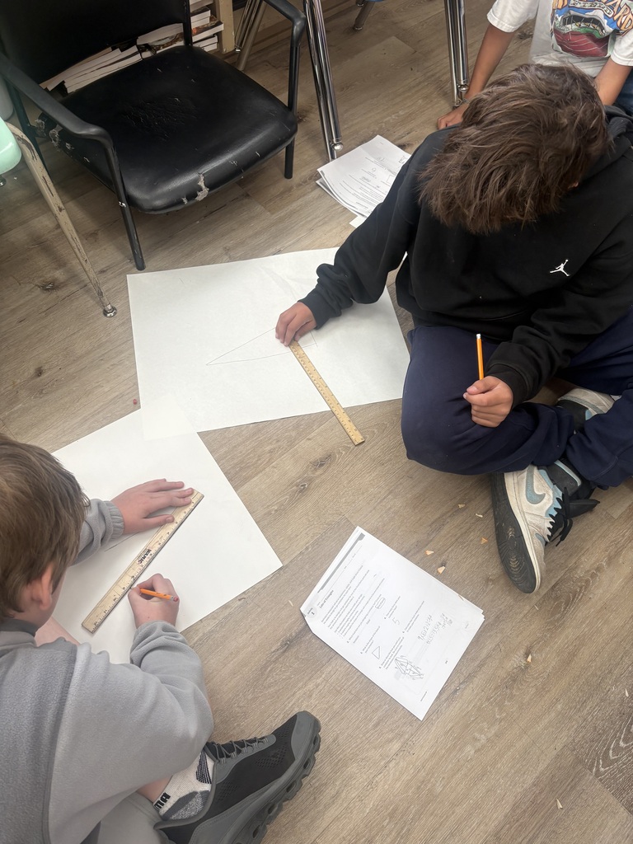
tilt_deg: -61.1
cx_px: 316
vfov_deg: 67.3
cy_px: 422
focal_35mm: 26
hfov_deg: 53.1
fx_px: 634
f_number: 1.6
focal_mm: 5.96
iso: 64
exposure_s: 1/120
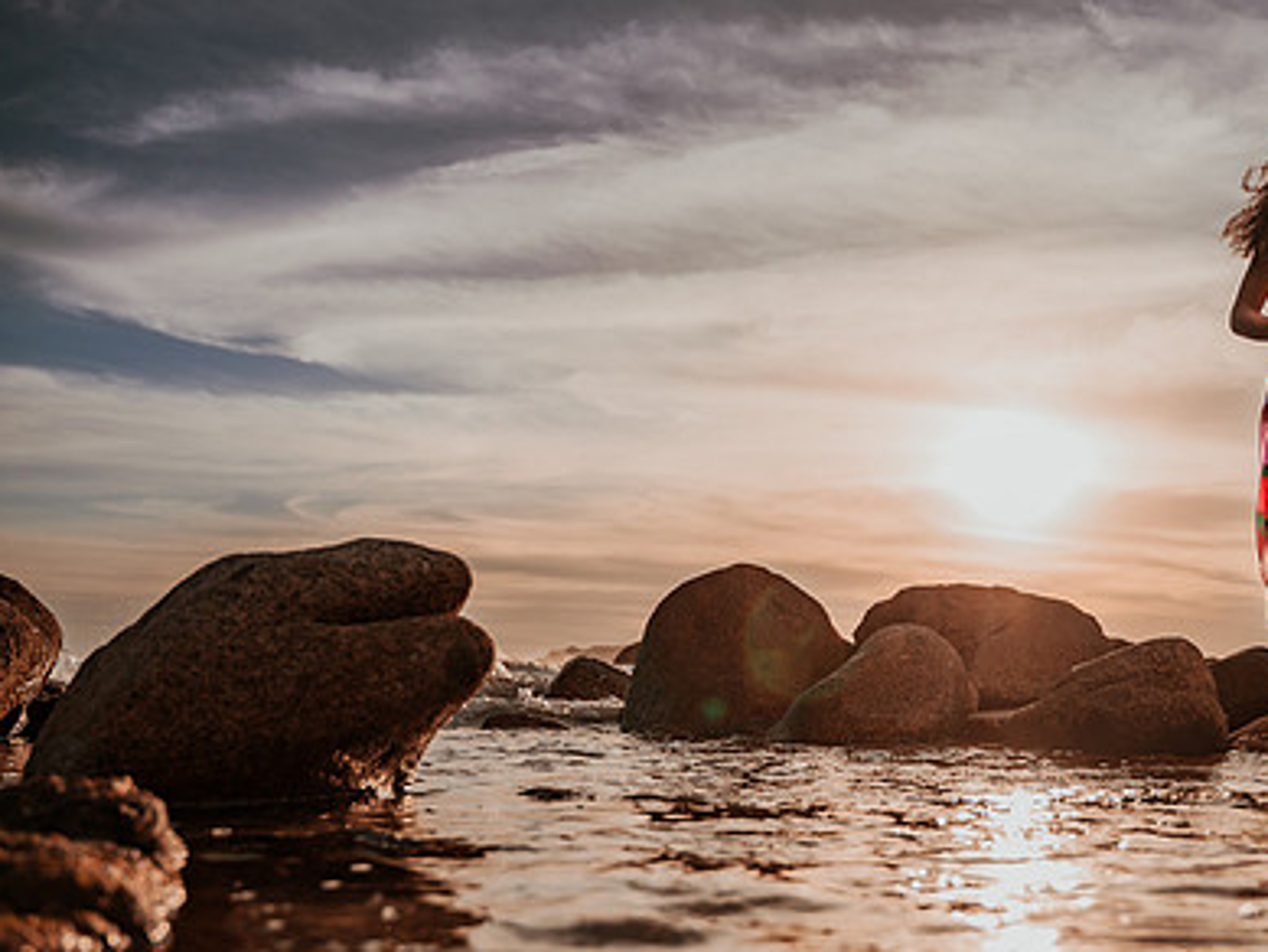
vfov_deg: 40.6
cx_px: 906
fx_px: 1282
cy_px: 544
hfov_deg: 51.0
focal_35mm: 35
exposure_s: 1/3200
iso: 100
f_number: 4
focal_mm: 24
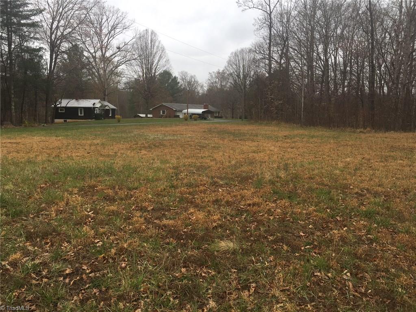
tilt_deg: -4.3
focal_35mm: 29
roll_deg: -0.4
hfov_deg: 61.7
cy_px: 156
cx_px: 208
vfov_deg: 48.2
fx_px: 349
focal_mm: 4.15
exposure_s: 1/284
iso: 25
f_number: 2.2
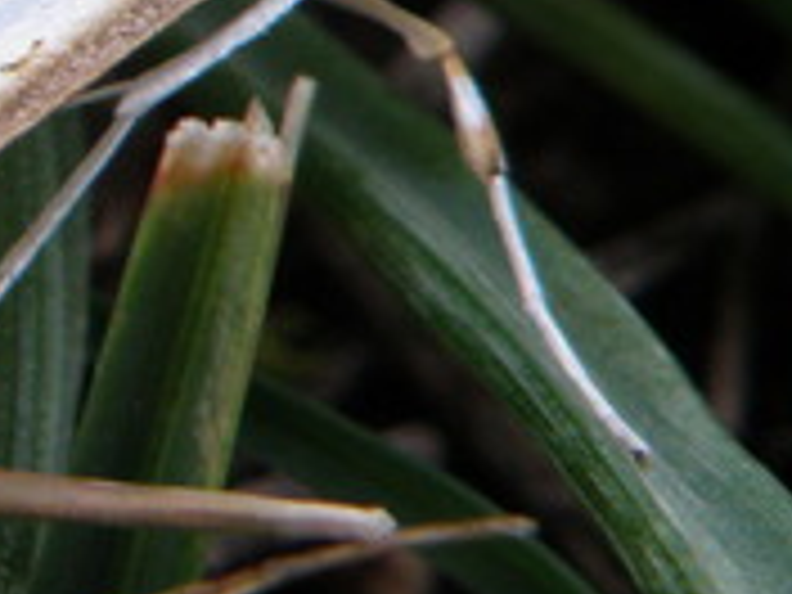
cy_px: -140
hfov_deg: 7.2
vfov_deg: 5.5
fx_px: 6109
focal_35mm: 267
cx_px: -596
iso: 64
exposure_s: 1/80
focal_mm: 9.77
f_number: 3.5
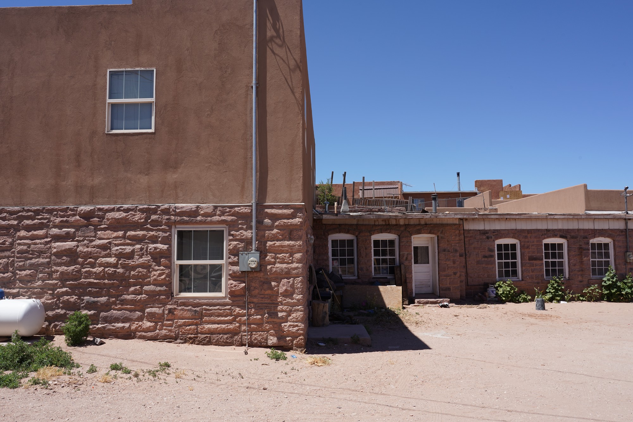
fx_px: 492
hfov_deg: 65.5
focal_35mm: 28
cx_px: 316
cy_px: 211
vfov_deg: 46.4
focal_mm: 28
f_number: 16
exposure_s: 1/80
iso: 100
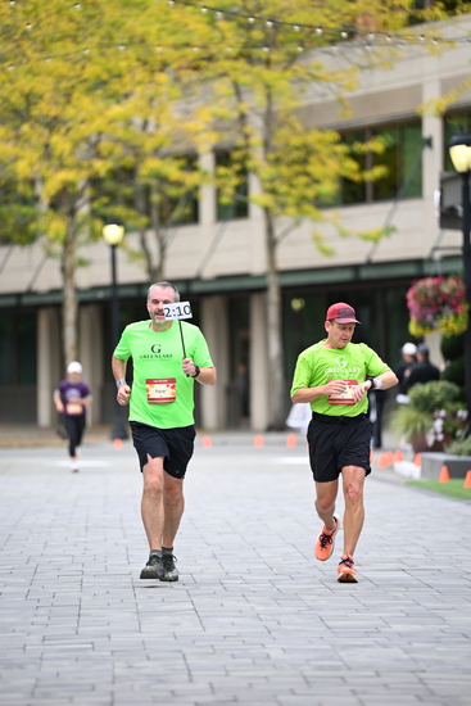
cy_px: 353
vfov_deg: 10.8
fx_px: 3726
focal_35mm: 190
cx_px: 236
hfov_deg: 7.2
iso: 640
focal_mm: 190
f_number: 2.8
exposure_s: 1/2000
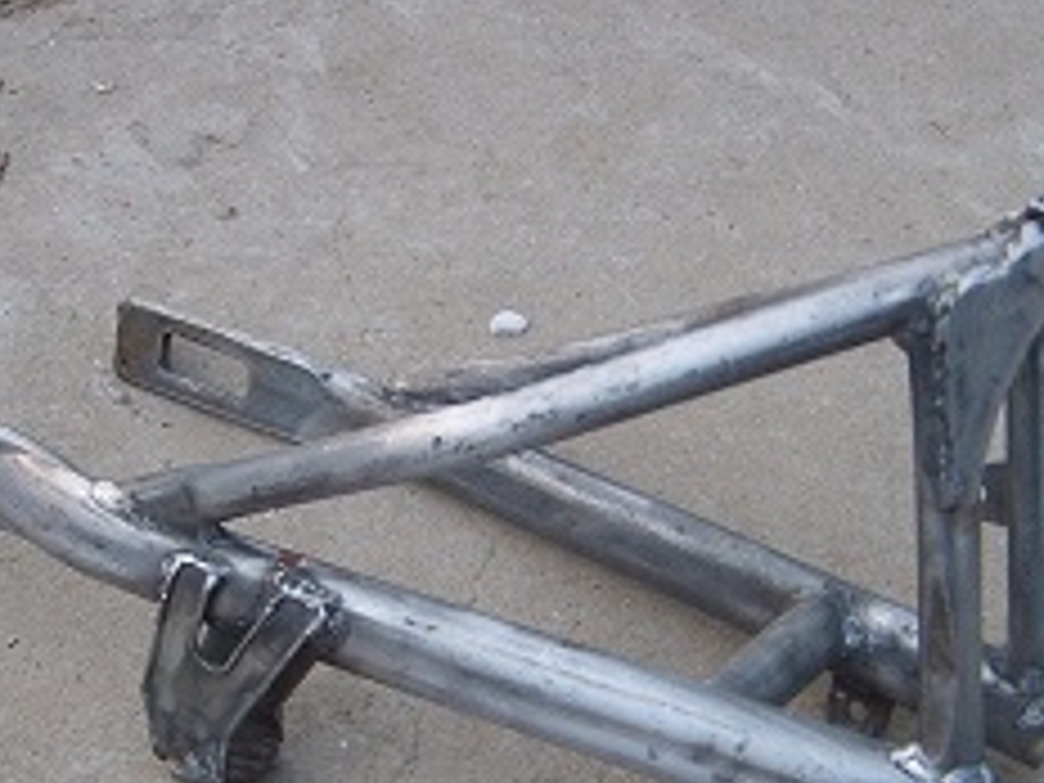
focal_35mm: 58
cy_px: 536
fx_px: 1749
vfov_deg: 25.1
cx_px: 567
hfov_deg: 33.2
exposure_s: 1/45
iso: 50
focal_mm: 5.8
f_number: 2.8
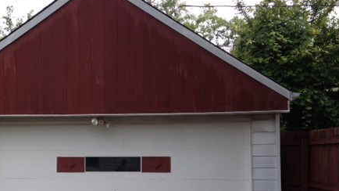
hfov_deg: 38.6
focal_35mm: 53
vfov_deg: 22.2
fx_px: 476
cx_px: 105
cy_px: 164
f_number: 2.4
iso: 50
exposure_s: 1/420
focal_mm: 4.12
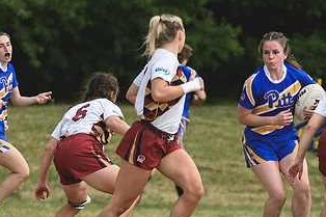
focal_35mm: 1218
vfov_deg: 1.1
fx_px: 11023
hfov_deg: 1.7
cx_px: 24
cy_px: 177
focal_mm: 300
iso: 280
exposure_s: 1/1000
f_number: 5.6
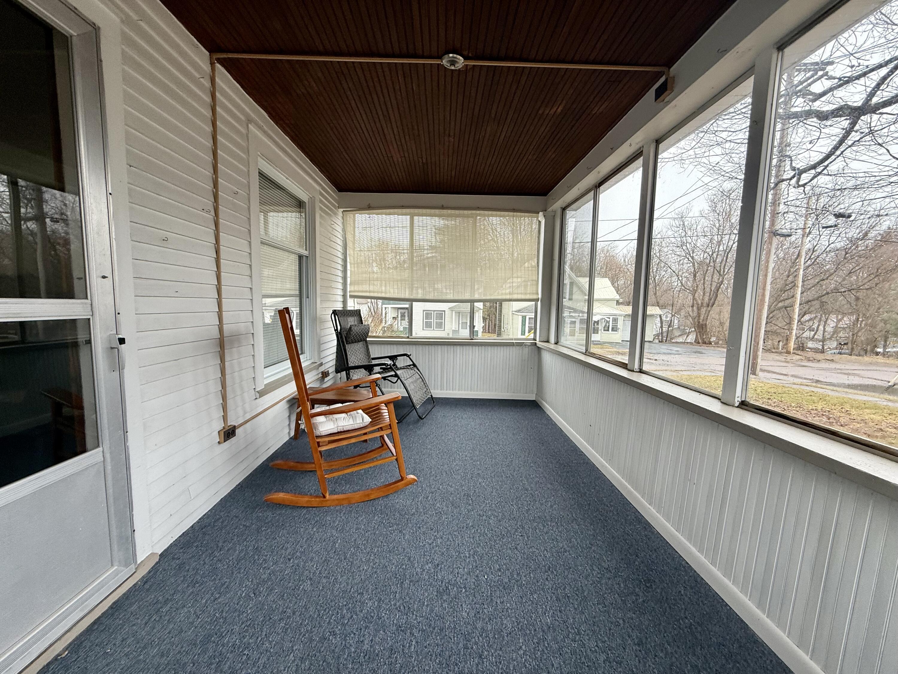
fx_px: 363
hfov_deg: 102.1
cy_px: 337
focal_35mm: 14
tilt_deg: -4.4
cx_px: 449
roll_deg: -1.2
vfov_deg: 85.7
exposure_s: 1/117
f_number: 2.2
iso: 64
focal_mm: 2.22
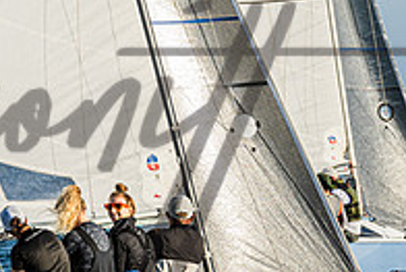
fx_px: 3792
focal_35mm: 336
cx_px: 148
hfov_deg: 6.1
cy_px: 40
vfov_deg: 4.1
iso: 100
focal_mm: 89
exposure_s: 1/800
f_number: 6.3
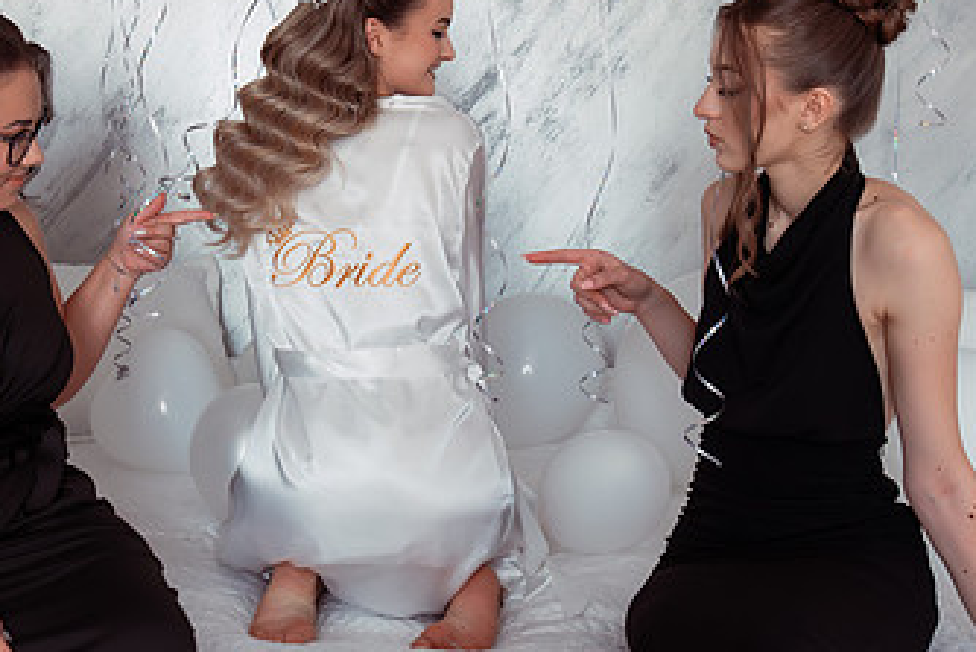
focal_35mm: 56
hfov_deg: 35.5
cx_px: 380
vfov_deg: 24.2
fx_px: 1519
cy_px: 245
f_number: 3.5
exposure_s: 1/160
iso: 1000
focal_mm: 30
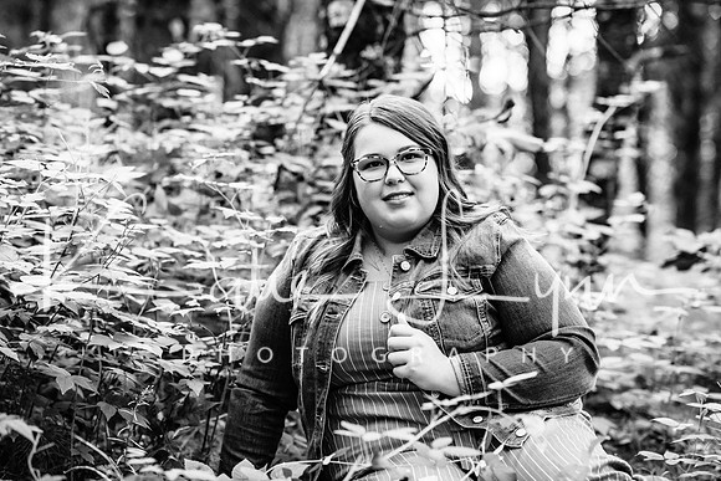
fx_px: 1703
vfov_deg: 16.1
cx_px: 360
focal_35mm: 85
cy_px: 240
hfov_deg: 23.9
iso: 640
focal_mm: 85
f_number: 2.8
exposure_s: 1/250
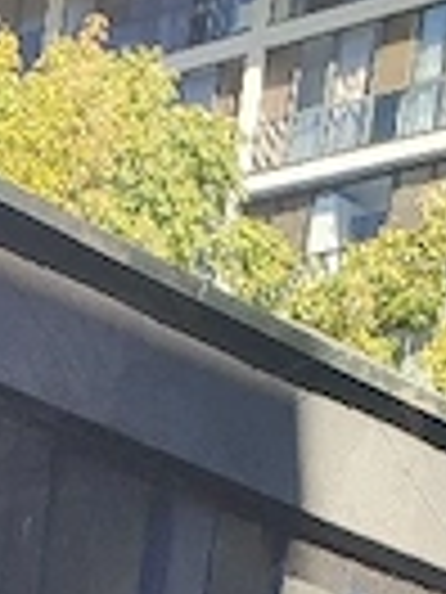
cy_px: 1768
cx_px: -297
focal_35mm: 151
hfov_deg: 9.5
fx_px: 2594
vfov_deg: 9.9
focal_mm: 6.04
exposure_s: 1/250
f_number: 1.9
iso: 50
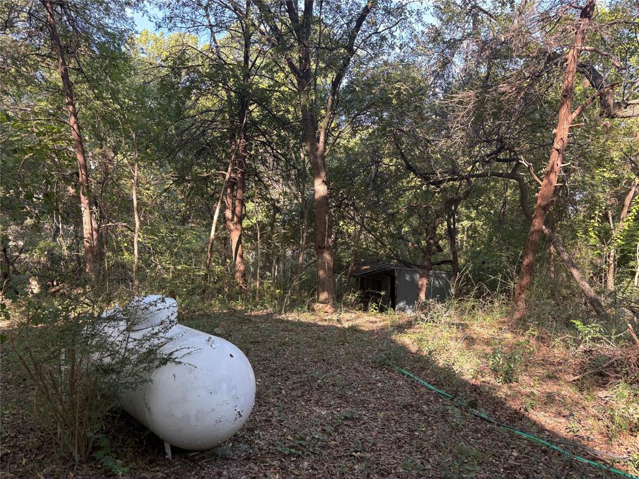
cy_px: 240
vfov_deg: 53.1
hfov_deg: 67.3
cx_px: 320
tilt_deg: -1.0
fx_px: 480
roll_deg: -1.5
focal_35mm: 26
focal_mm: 5.96
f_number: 1.6
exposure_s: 1/121
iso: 40
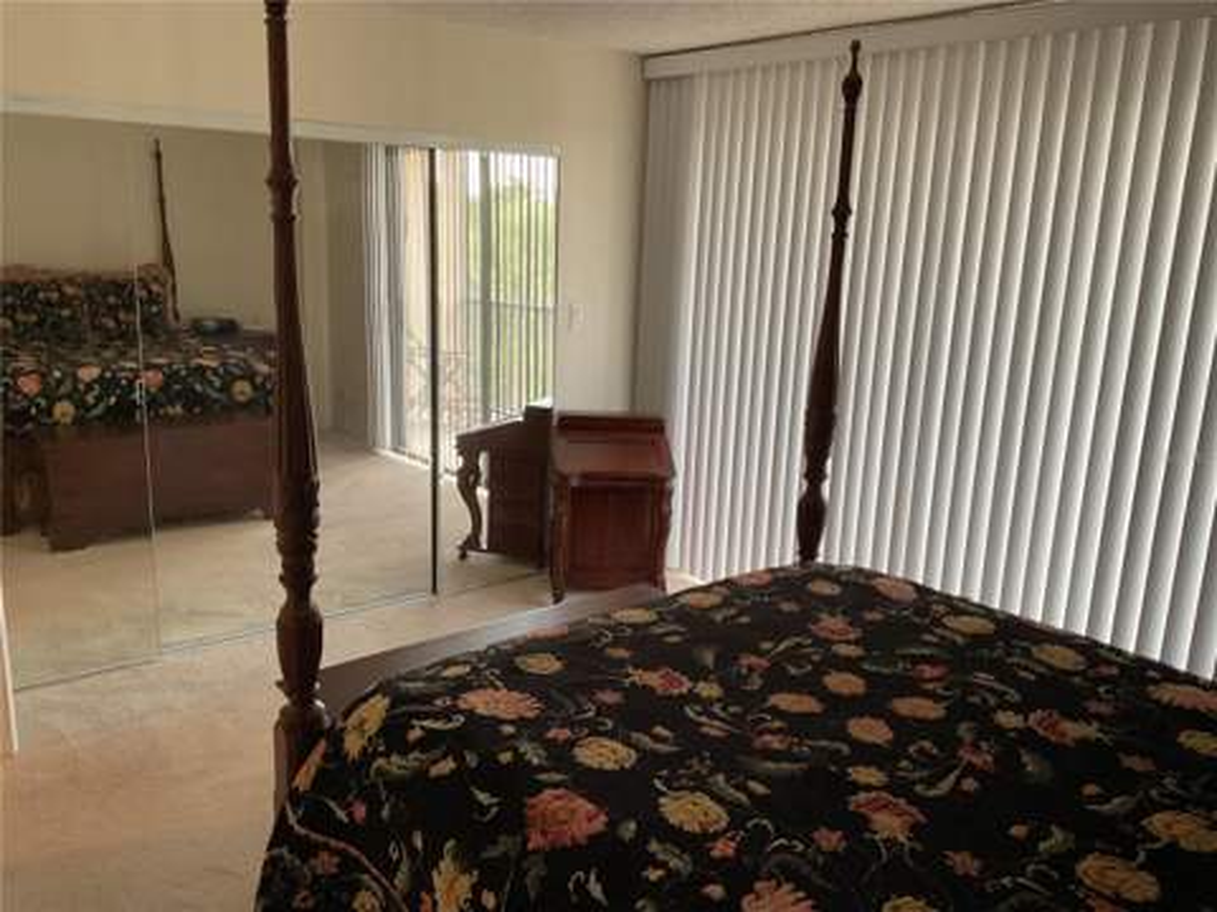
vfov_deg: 48.2
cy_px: 456
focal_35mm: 29
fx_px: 1020
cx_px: 608
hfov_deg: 61.7
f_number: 1.8
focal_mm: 3
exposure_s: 1/60
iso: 100
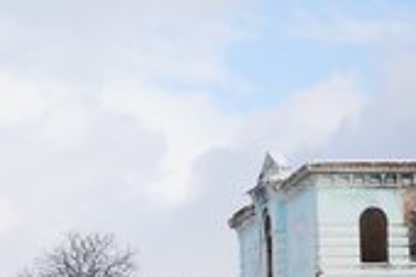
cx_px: -44
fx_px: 1905
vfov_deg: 8.3
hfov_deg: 12.3
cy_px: 246
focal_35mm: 165
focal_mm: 70
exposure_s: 1/100
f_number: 11
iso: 100
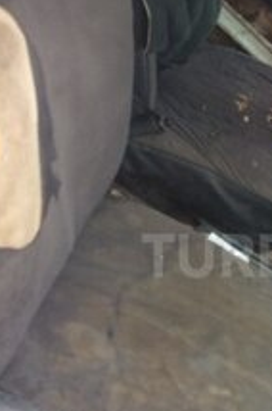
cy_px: 255
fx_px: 796
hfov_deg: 18.7
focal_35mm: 70
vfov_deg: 28.8
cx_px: 289
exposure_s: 1/33
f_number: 2.2
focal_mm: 4.15
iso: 40
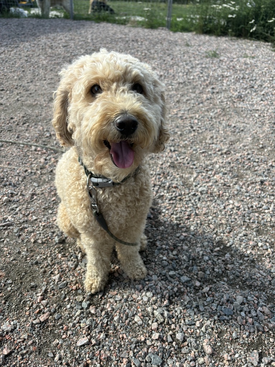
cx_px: 138
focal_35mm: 26
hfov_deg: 53.1
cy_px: 184
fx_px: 275
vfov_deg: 67.3
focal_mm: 5.96
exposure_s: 1/1092
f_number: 1.6
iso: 50
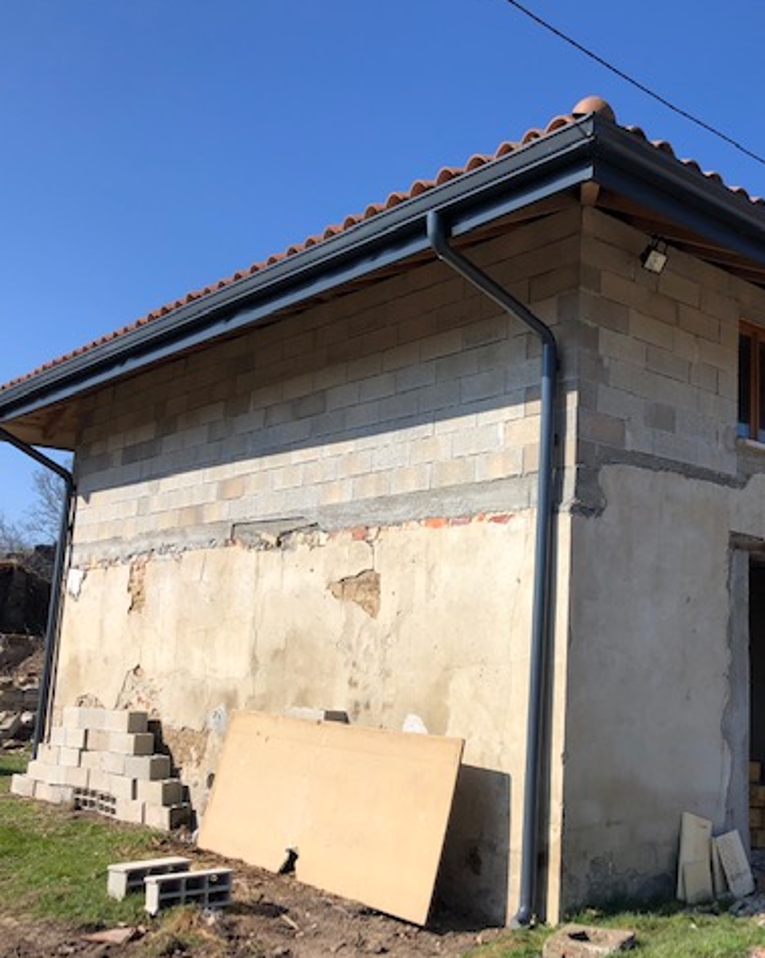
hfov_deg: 39.2
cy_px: 476
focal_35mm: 37
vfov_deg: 49.1
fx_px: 1048
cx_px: 559
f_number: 1.8
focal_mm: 3.99
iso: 20
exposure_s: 1/1845
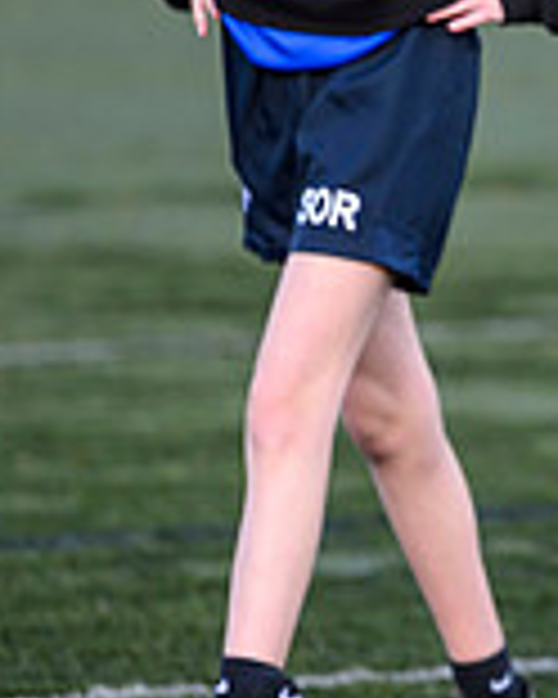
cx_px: 1187
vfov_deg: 2.8
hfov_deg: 2.2
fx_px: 14430
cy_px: 171
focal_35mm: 699
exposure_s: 1/1000
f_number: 3.5
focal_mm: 180
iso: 500
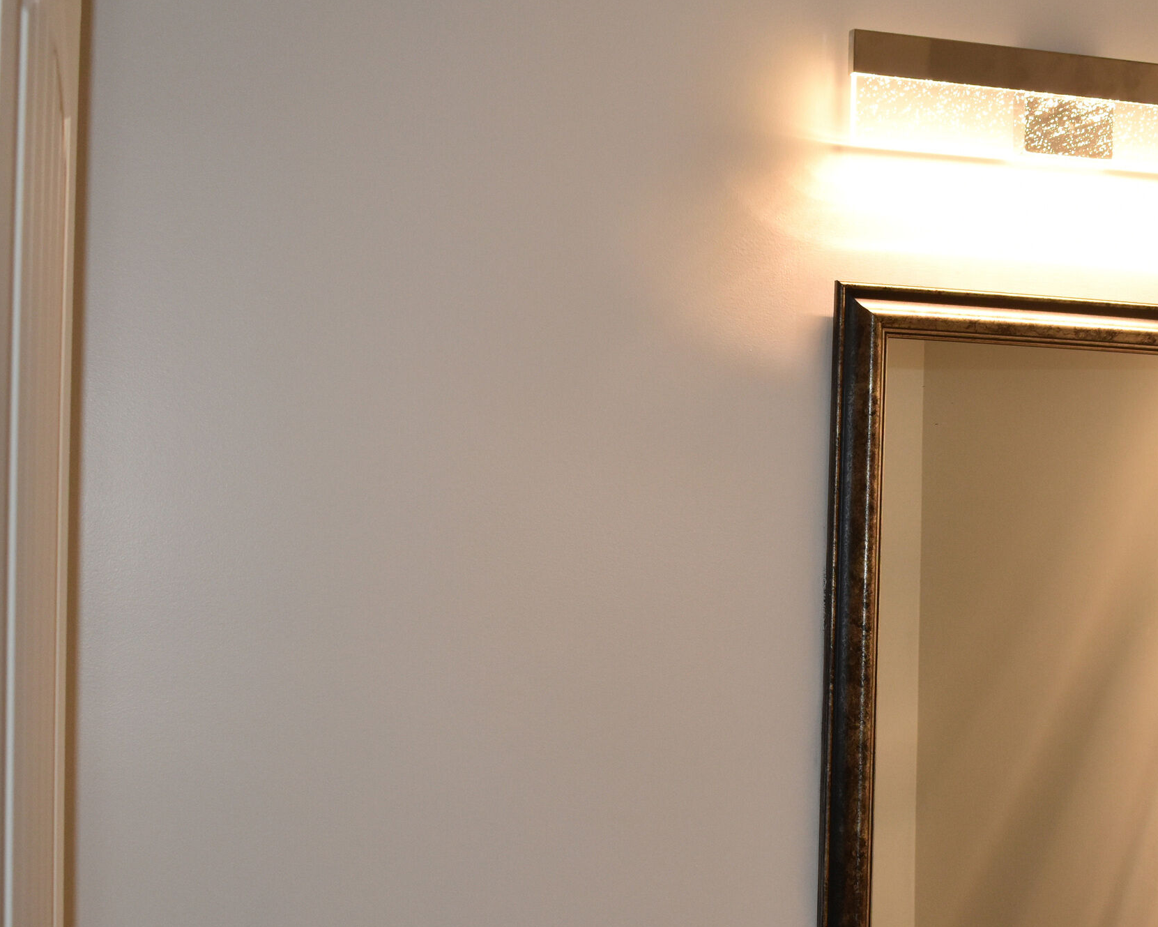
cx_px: 769
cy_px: 556
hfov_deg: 31.3
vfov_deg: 25.4
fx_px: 2052
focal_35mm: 60
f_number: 5
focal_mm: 23
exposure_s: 1/200
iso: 800
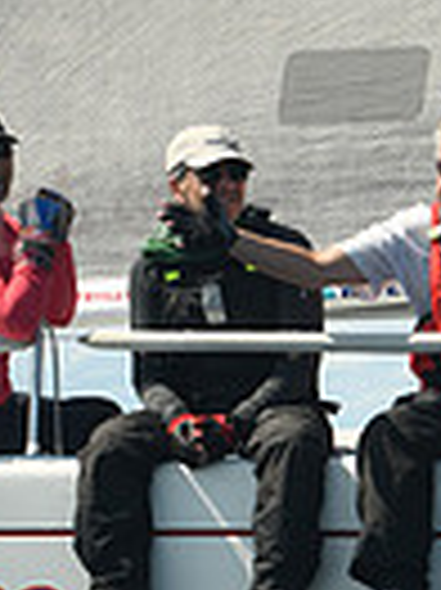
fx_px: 5070
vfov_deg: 6.7
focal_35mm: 298
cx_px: 446
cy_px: 421
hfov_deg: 5.0
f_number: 7.1
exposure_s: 1/640
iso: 320
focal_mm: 70
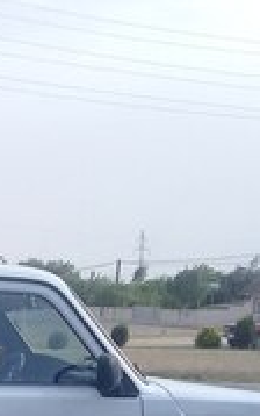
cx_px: -30
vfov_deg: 21.1
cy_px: 511
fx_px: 1031
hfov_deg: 14.0
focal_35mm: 91
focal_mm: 3.3
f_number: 2.2
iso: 50
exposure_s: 1/602
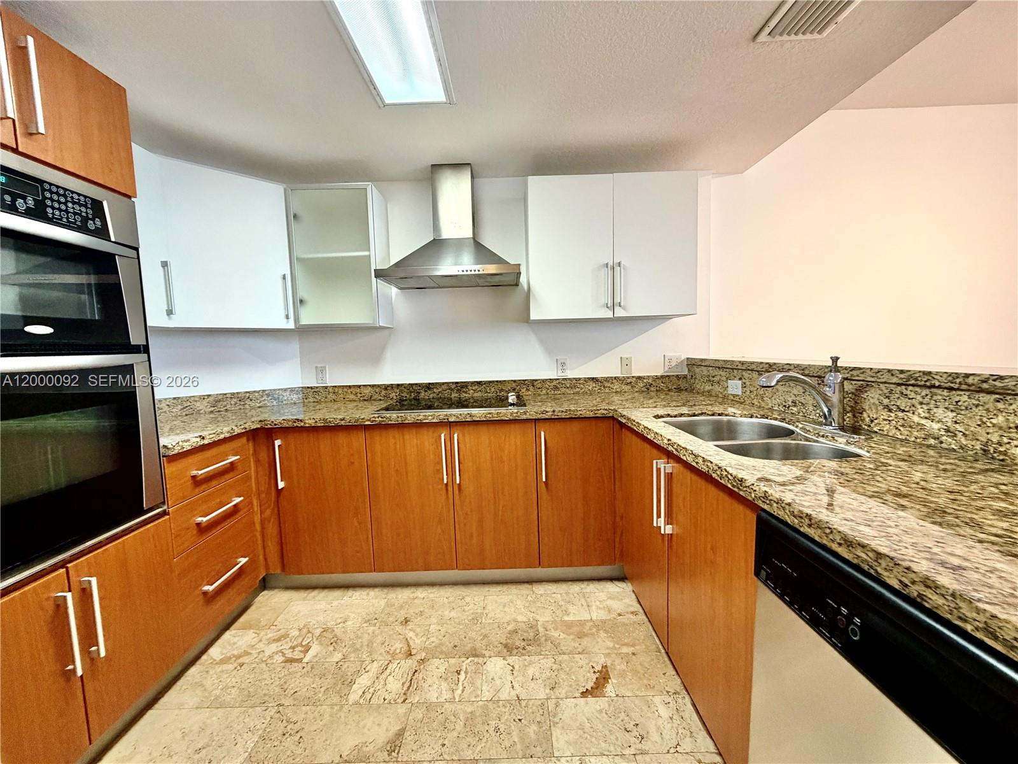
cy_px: 382
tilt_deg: -4.7
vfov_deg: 85.7
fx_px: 412
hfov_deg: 102.1
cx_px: 509
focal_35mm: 14
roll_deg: +3.1
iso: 400
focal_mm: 2.22
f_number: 2.2
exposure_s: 1/60
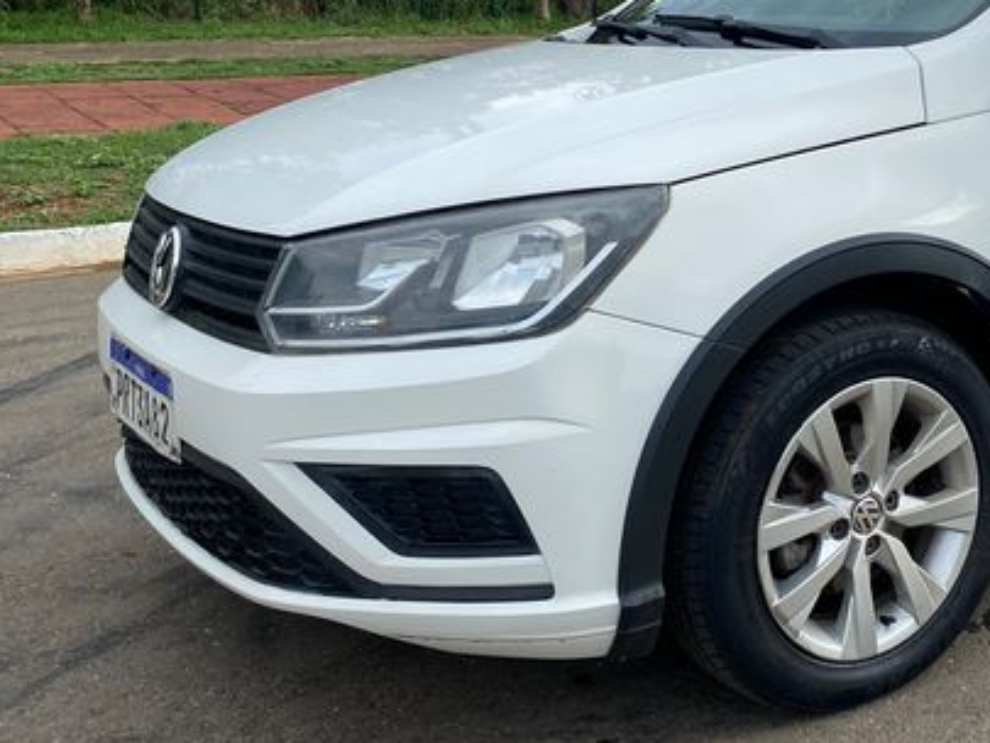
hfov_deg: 34.4
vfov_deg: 27.4
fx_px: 1488
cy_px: 139
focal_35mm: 52
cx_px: 922
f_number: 1.8
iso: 32
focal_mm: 4.25
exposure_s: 1/1124
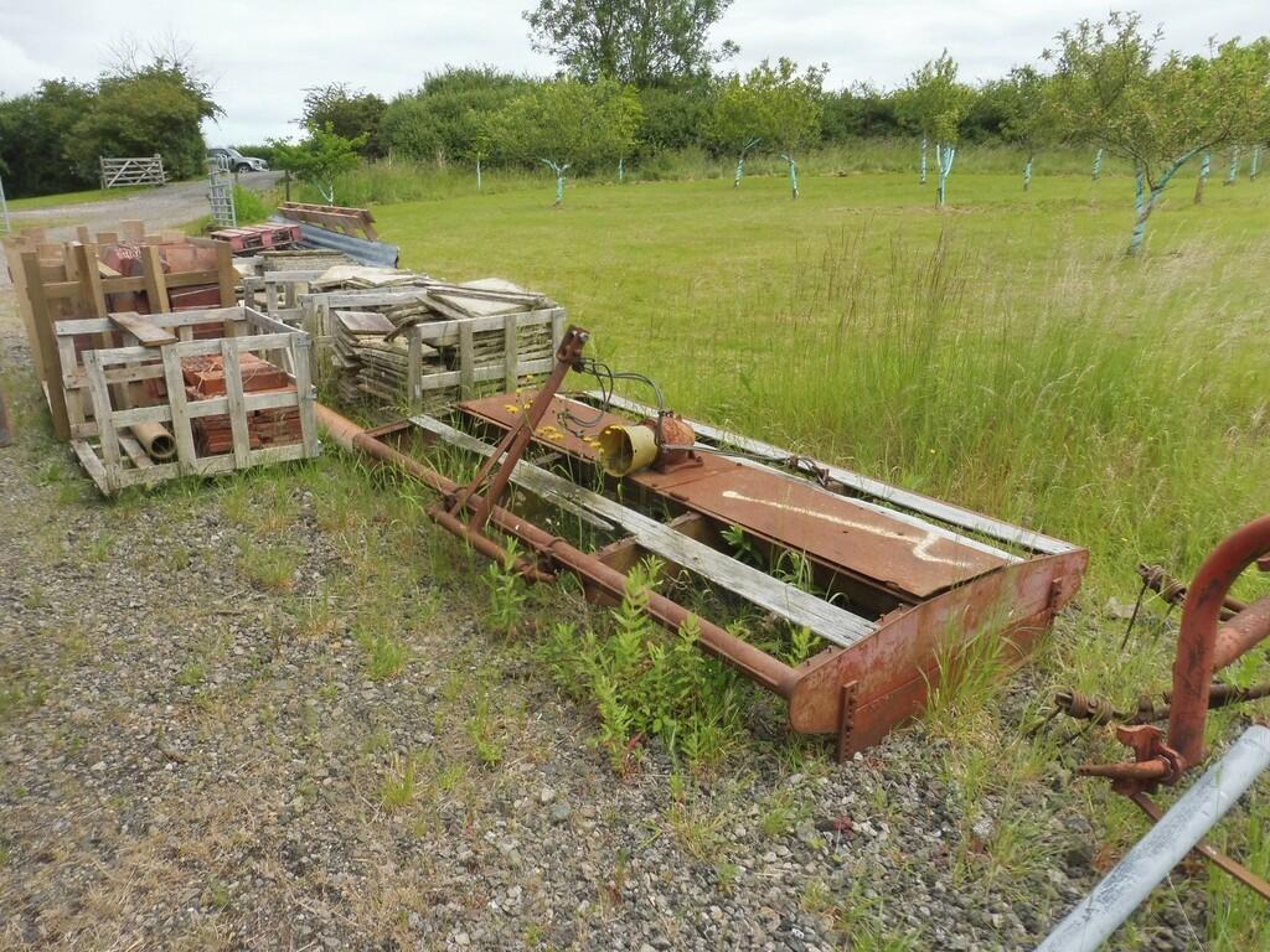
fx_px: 881
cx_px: 635
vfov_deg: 56.8
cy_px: 476
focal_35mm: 24
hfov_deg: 71.6
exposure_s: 1/500
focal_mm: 4.3
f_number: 4
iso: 100
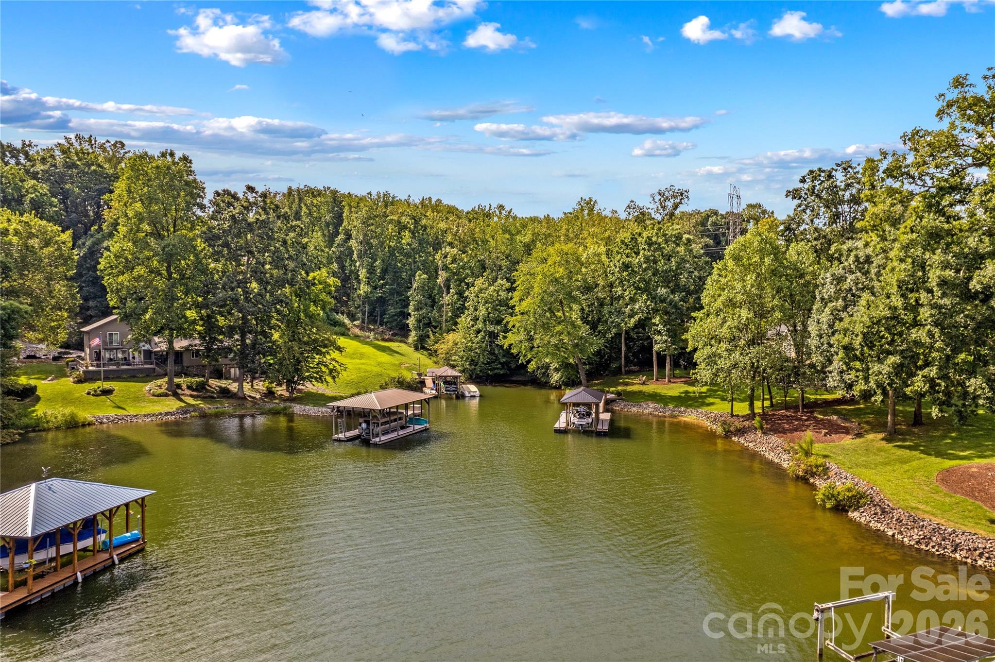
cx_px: 498
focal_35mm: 22
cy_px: 331
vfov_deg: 57.2
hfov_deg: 78.6
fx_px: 608
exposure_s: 1/1250
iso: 100
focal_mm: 8.38
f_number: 2.8
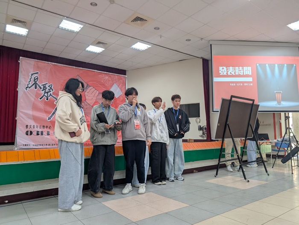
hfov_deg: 71.5
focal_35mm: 24
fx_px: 208
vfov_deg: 56.9
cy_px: 112
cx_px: 150
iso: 756
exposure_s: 1/510
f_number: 1.68
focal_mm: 6.9
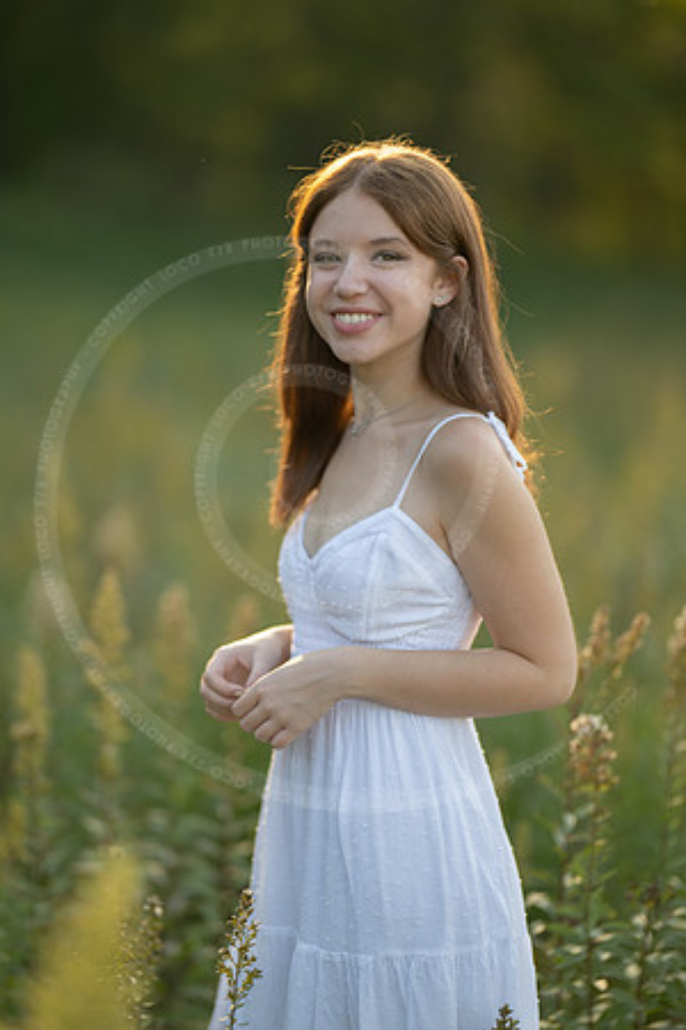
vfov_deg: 23.9
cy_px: 515
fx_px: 2429
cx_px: 343
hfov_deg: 16.1
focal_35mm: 85
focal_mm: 85
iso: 160
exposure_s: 1/1600
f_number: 1.2
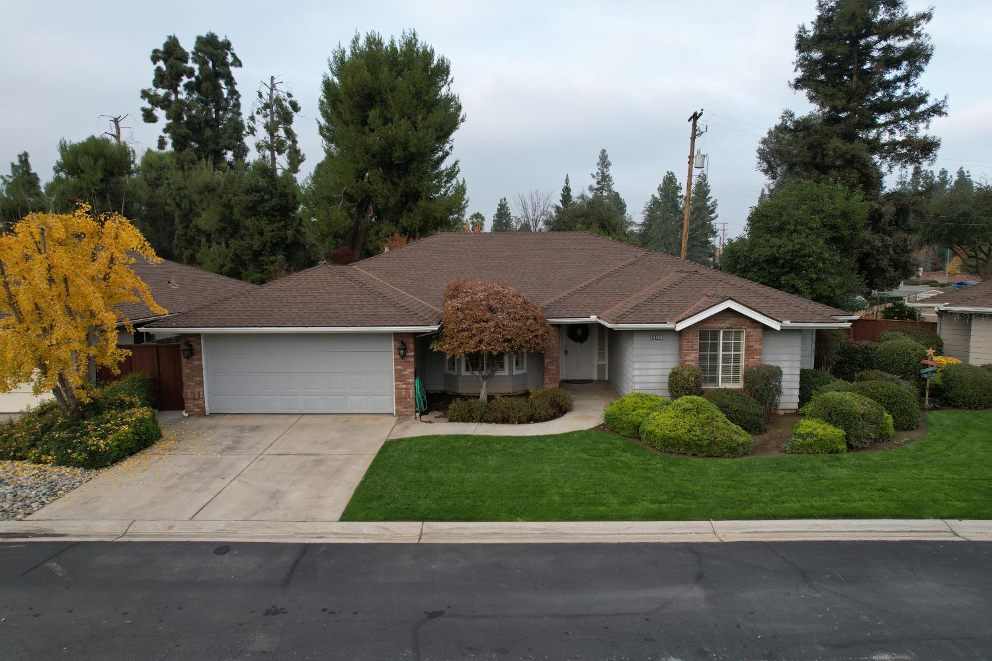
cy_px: 330
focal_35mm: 22
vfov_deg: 57.2
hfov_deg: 78.6
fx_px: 606
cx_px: 496
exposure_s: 1/400
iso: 110
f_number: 2.8
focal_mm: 8.38
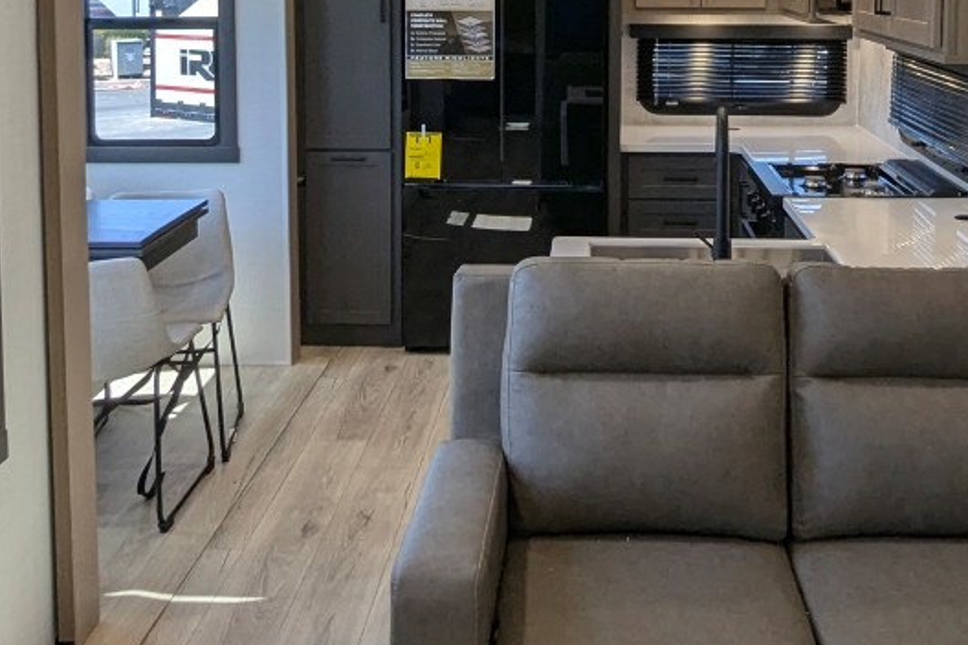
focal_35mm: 44
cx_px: 573
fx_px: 1183
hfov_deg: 44.3
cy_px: 33
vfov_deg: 29.0
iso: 120
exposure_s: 1/179
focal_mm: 2.35
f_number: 2.2
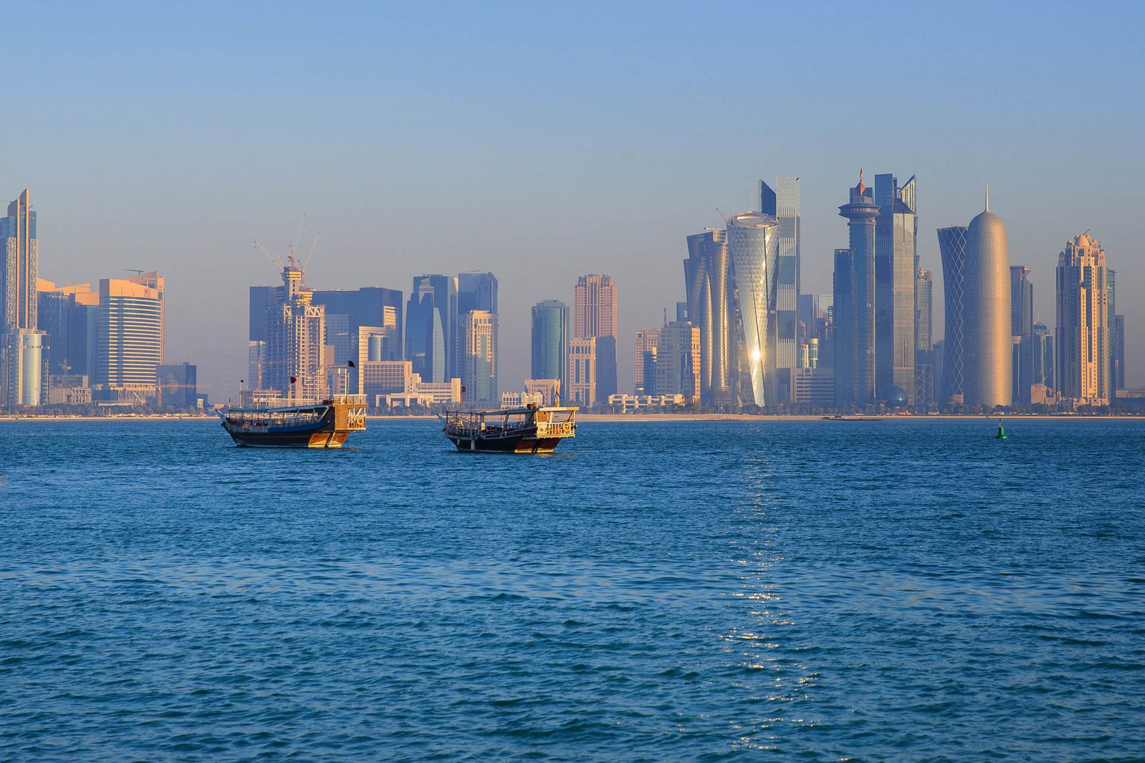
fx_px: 2226
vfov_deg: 19.4
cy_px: 382
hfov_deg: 28.8
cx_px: 572
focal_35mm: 70
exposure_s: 1/200
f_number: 8
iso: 100
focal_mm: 70
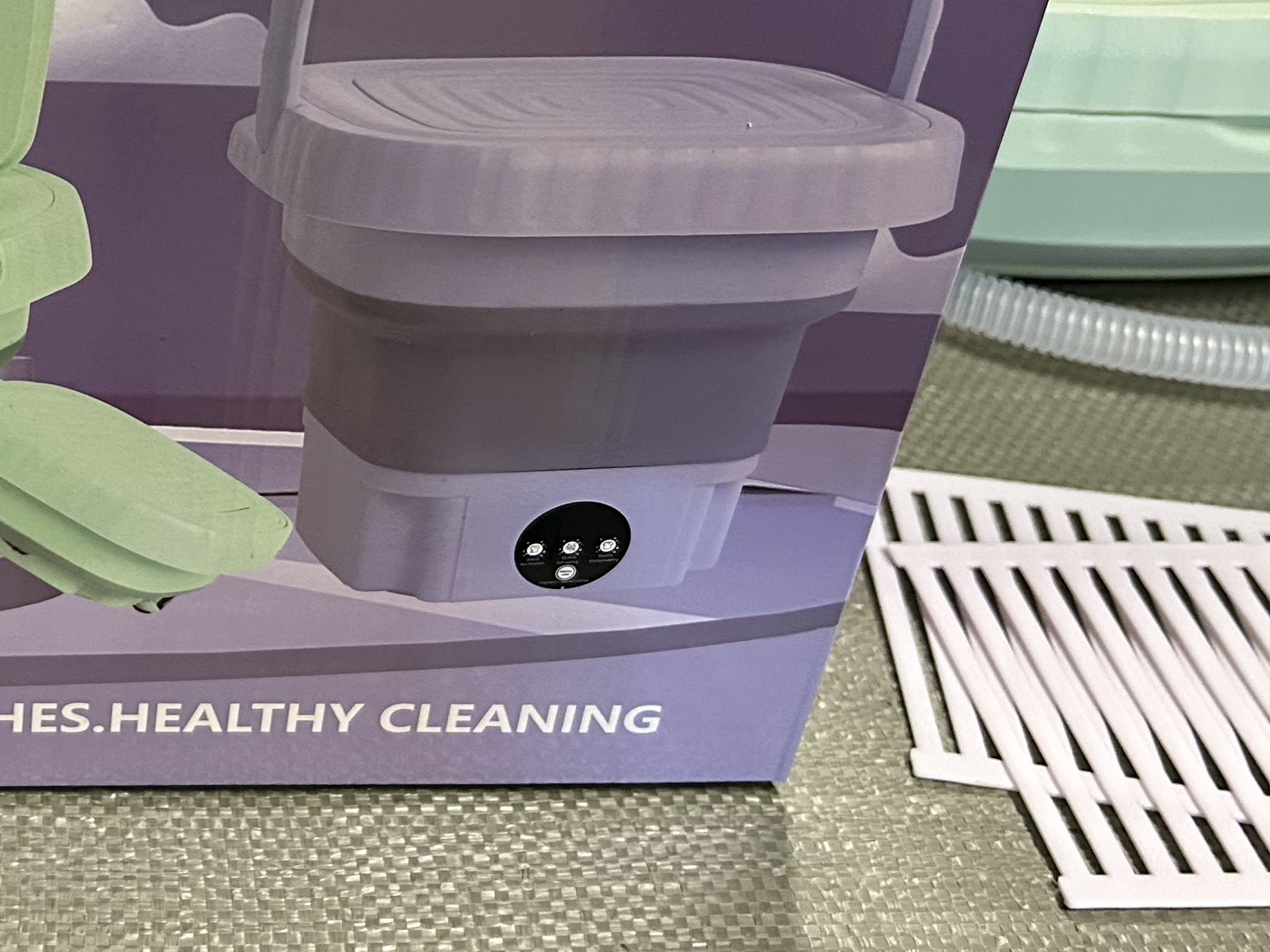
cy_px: 86
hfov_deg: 31.9
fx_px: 2091
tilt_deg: -32.8
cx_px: 96
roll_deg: -3.5
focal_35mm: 57
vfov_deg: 24.9
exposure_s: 1/50
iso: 400
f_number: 1.5
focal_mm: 5.7
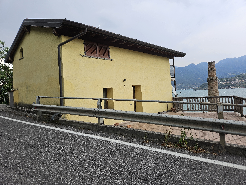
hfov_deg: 73.9
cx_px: 123
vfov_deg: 58.9
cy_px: 92
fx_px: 163
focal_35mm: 23
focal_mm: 5.4
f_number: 1.8
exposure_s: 1/100
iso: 25
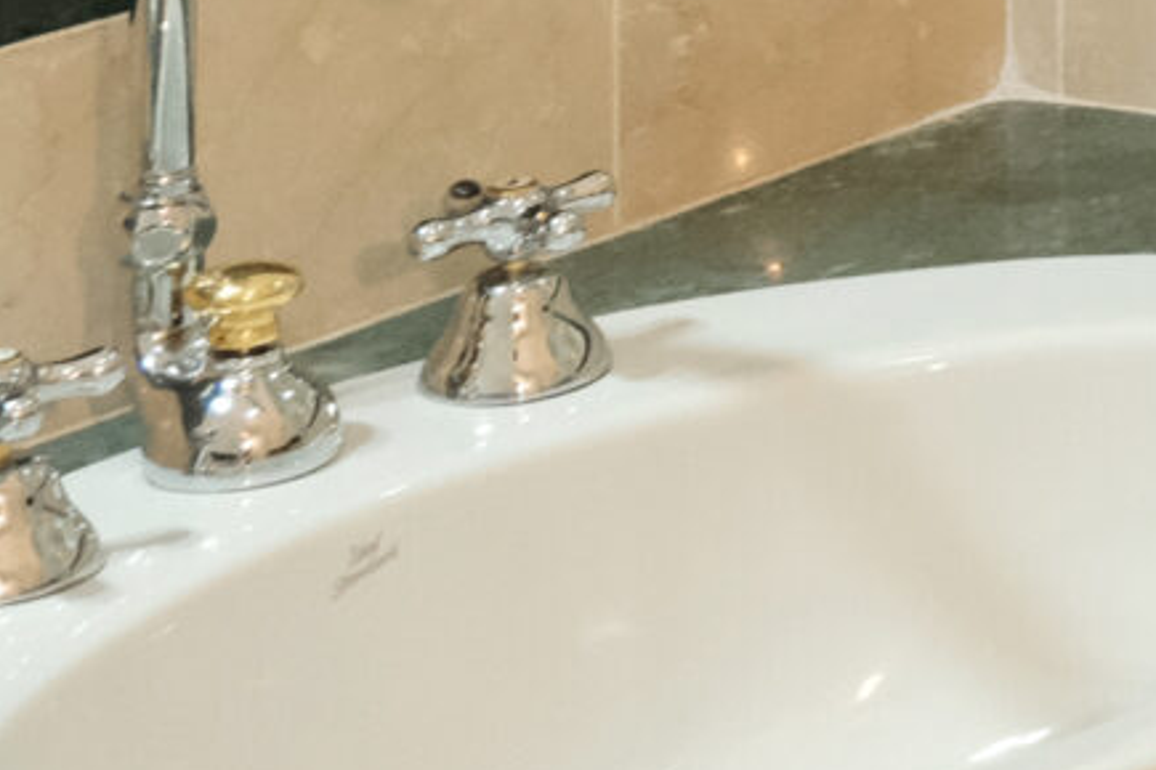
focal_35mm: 153
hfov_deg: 10.9
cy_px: -1005
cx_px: 2952
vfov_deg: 8.3
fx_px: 4913
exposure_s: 1/80
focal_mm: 17.1
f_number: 4.5
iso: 4000
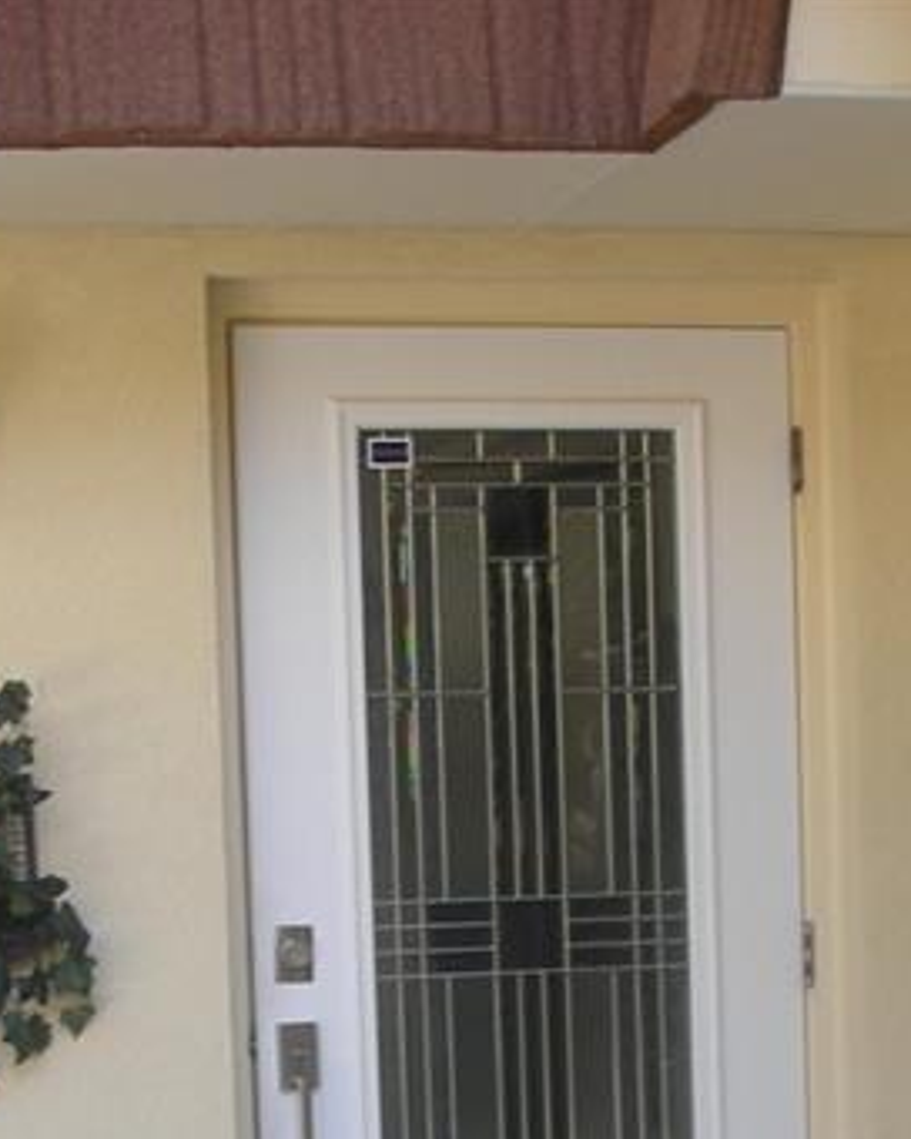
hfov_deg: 15.0
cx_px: 435
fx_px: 3471
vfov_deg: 17.9
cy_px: 1283
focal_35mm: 103
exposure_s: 1/65
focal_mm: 5.8
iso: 50
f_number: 3
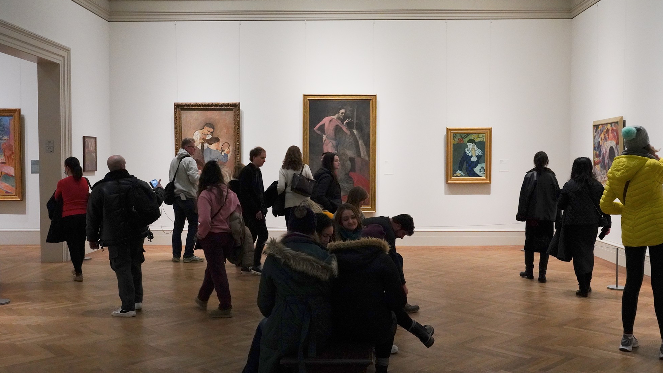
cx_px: 335
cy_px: 198
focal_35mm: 33
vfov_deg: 35.6
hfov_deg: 59.5
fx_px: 580
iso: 8000
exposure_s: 1/100
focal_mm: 31
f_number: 8
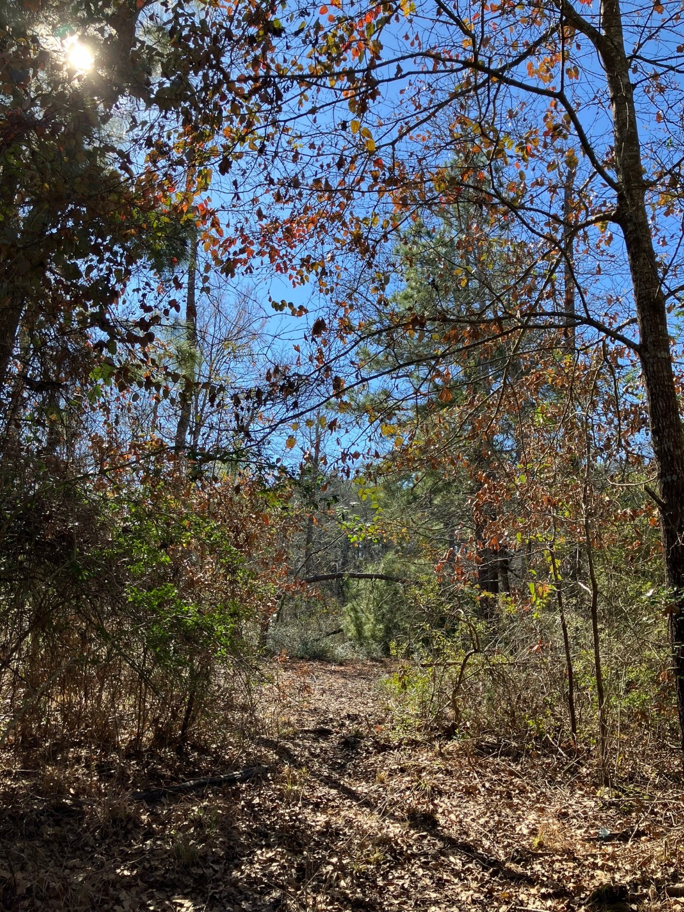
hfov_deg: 49.7
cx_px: 342
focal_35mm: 28
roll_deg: -0.9
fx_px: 738
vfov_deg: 63.4
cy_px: 456
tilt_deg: +14.7
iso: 32
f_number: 1.8
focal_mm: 3.99
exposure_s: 1/736
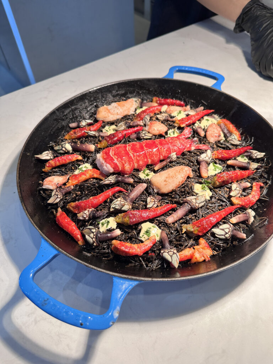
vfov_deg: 71.6
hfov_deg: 56.8
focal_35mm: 24
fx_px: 252
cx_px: 136
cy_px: 182
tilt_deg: -51.7
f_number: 1.78
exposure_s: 1/256
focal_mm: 6.86
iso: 80
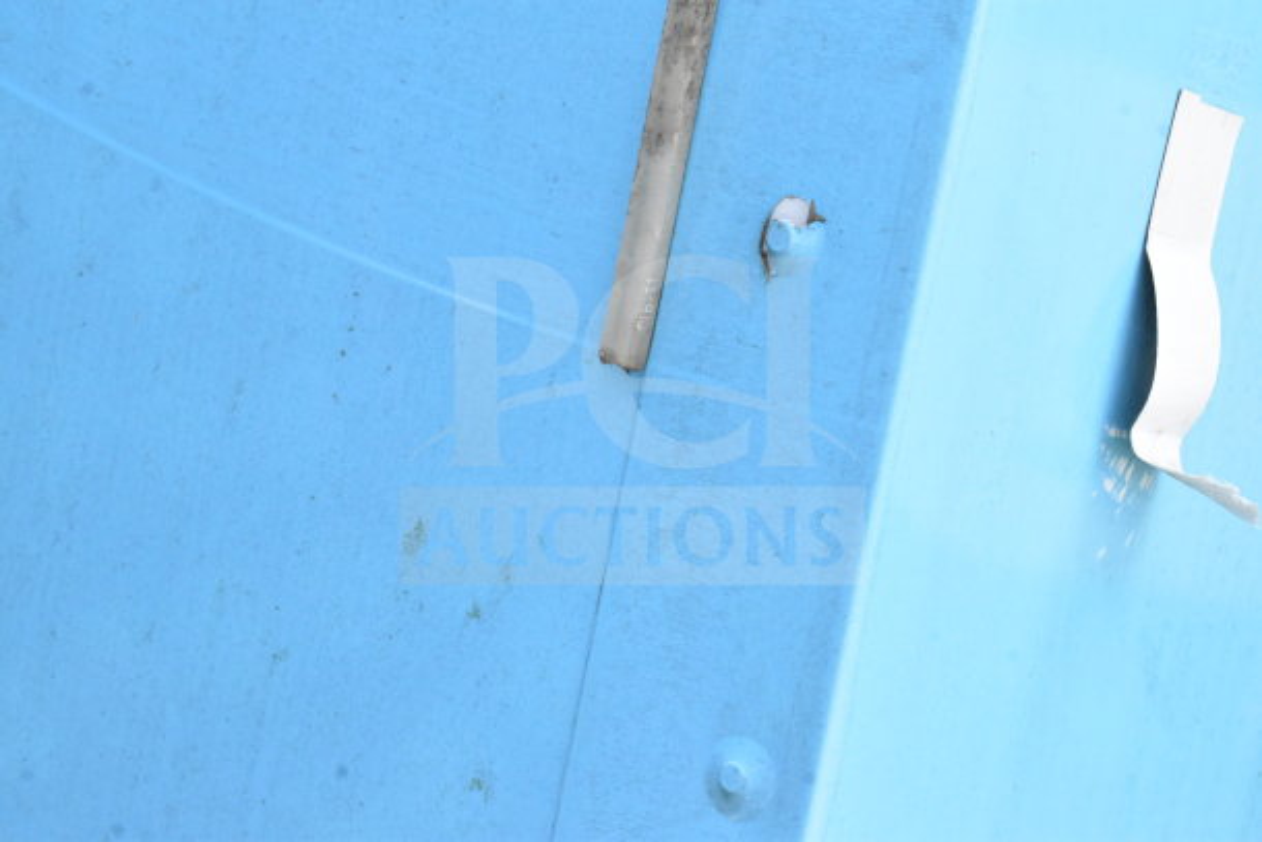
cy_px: 421
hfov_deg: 24.6
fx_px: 2893
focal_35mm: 82
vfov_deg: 16.6
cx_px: 631
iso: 6400
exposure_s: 1/1000
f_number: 16
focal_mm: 55
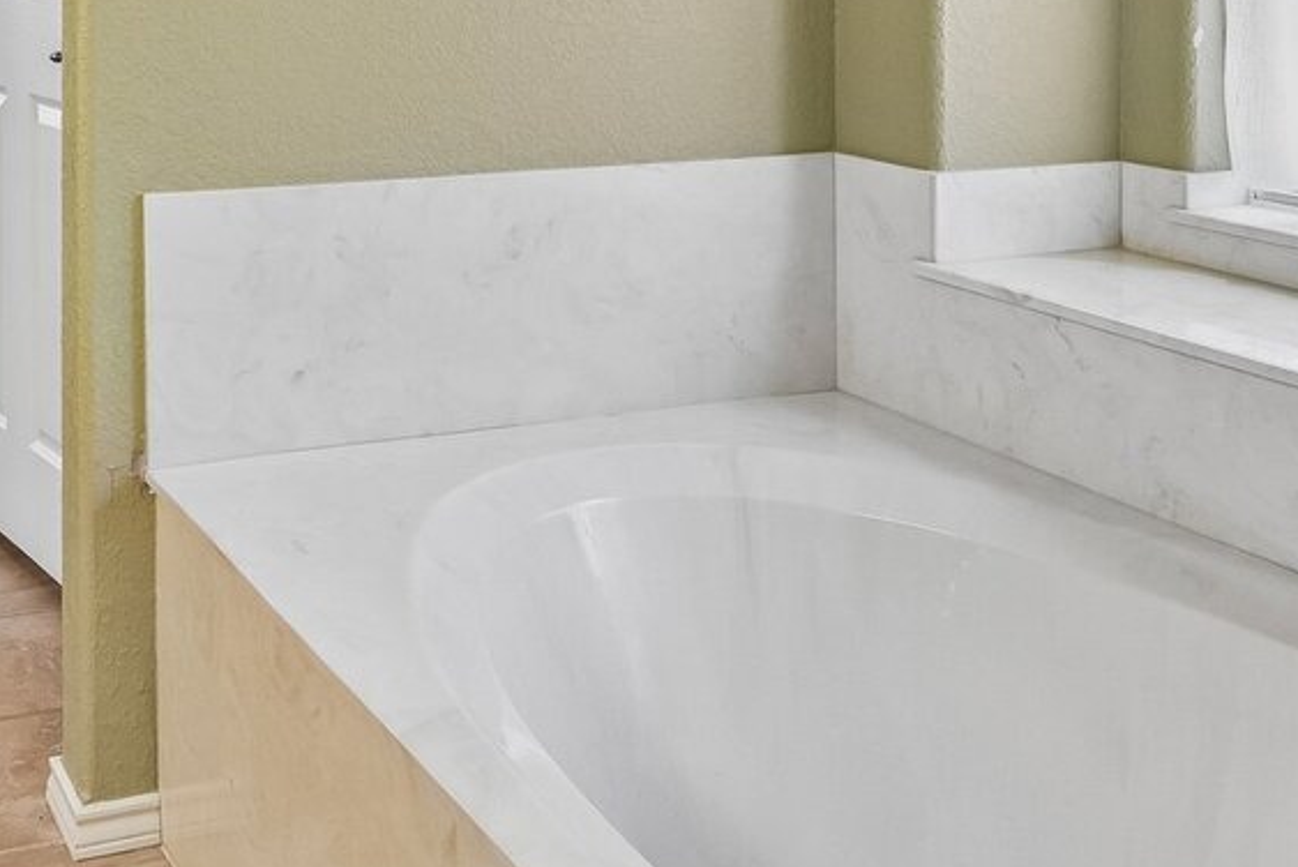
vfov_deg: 26.6
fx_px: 1659
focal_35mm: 46
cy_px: -115
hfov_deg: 40.7
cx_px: 240
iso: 640
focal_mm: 16
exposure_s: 1/15
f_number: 8
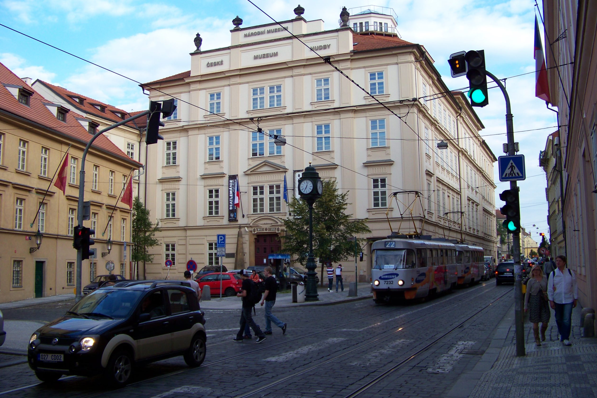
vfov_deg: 35.0
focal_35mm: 38
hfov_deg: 50.7
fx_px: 630
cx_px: 301
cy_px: 173
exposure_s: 1/320
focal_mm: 5.85
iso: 64
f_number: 2.8
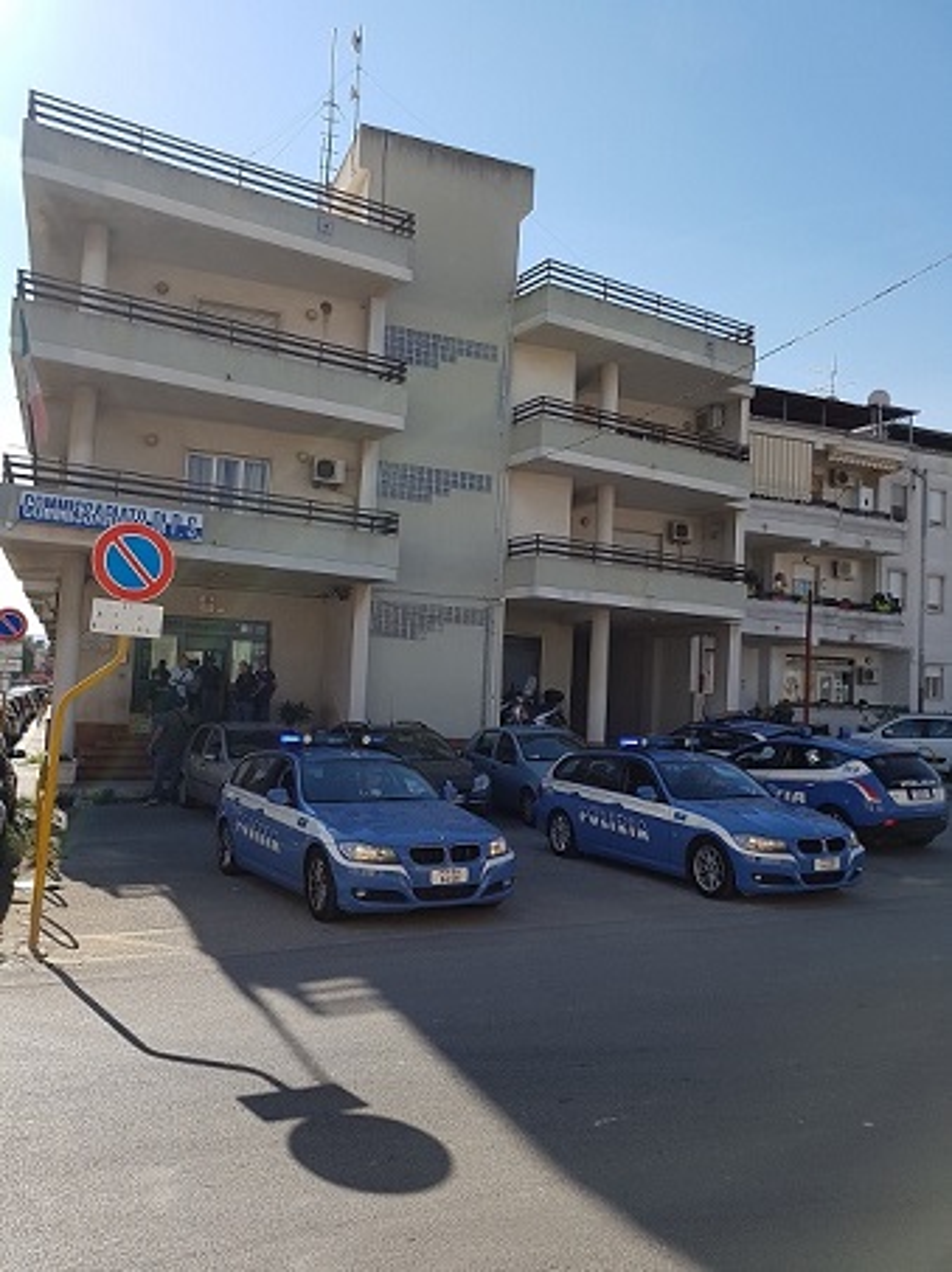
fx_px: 955
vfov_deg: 67.3
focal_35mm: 26
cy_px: 636
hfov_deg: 53.0
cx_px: 476
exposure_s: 1/2664
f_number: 1.7
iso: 50
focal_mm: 4.2
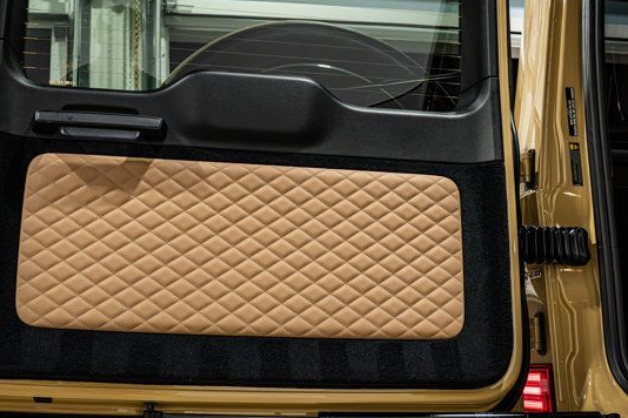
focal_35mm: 46
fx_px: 802
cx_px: 247
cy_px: 152
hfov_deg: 42.5
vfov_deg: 29.1
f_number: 5
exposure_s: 1/100
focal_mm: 24
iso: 1600
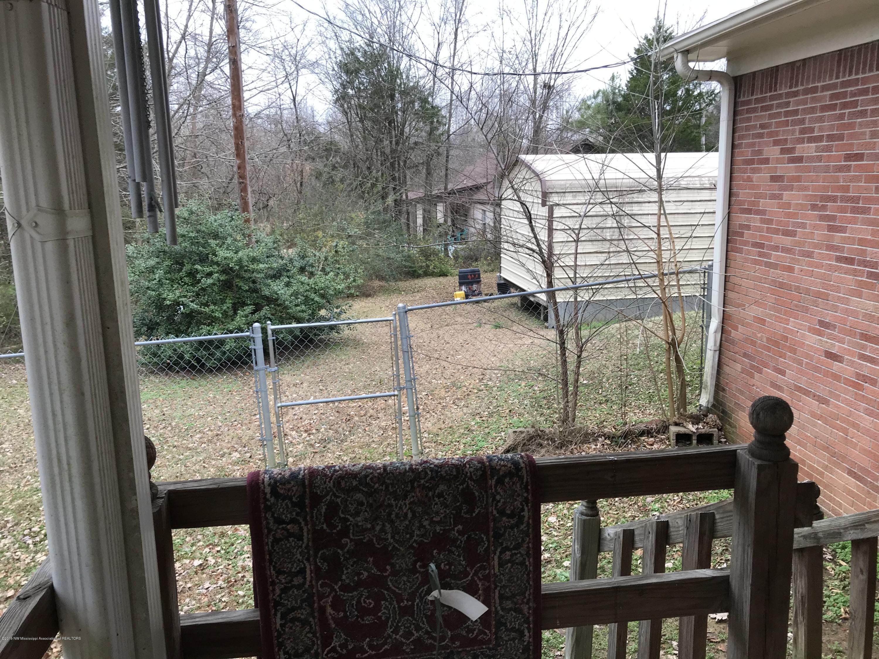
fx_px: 711
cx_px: 440
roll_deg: +1.6
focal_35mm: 28
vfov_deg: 49.7
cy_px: 330
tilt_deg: -12.5
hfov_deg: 63.4
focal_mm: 3.99
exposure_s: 1/120
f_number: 1.8
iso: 32
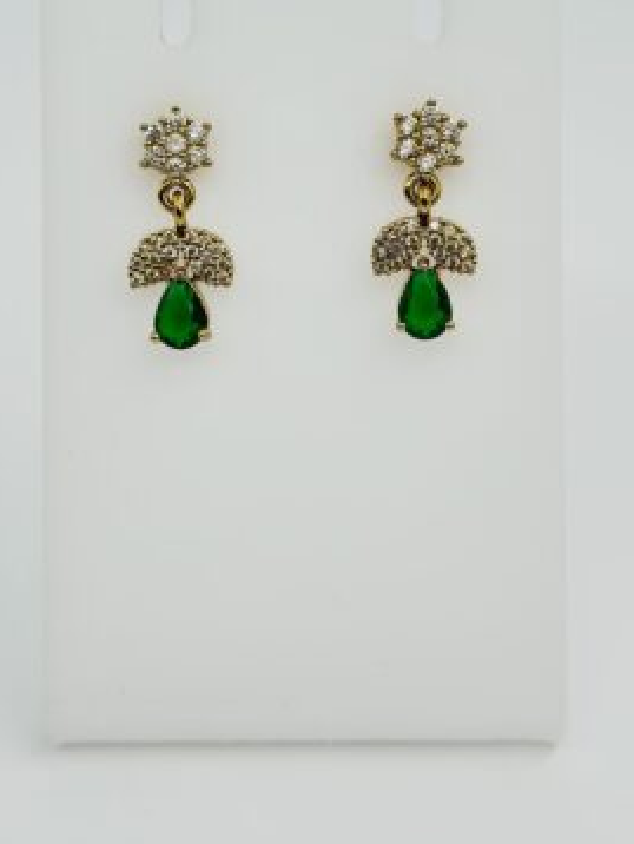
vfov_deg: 25.6
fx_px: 1829
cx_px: 299
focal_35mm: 75
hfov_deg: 19.7
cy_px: 205
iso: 80
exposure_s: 1/1009
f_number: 1.78
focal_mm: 6.86
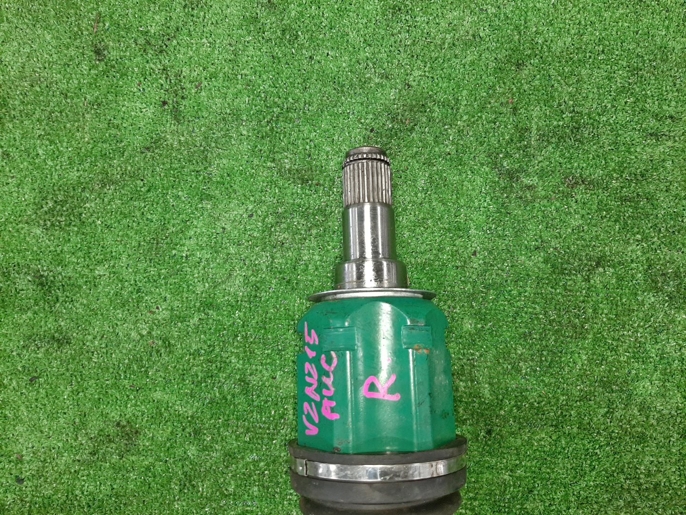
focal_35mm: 26
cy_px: 258
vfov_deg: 53.1
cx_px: 343
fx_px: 515
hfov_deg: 67.3
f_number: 1.7
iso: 163
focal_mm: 3.93
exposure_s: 1/50
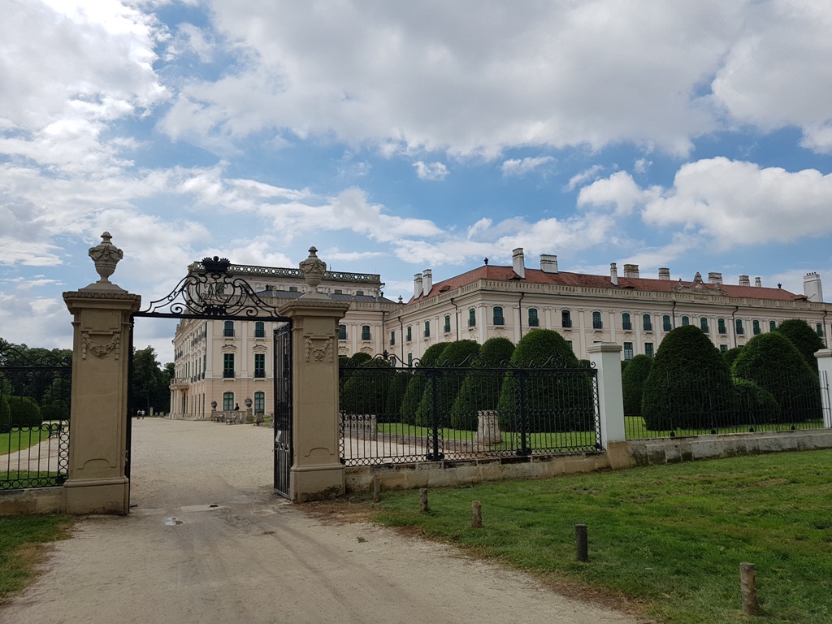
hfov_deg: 67.3
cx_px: 416
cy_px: 312
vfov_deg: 53.1
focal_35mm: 26
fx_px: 625
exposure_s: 1/4816
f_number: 1.7
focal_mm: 4.2
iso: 50
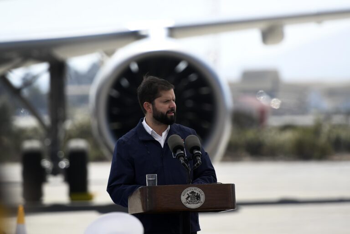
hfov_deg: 6.9
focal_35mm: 300
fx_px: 2916
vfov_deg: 4.6
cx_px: 175
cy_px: 117
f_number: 2.8
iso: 200
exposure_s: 1/2500
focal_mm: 200
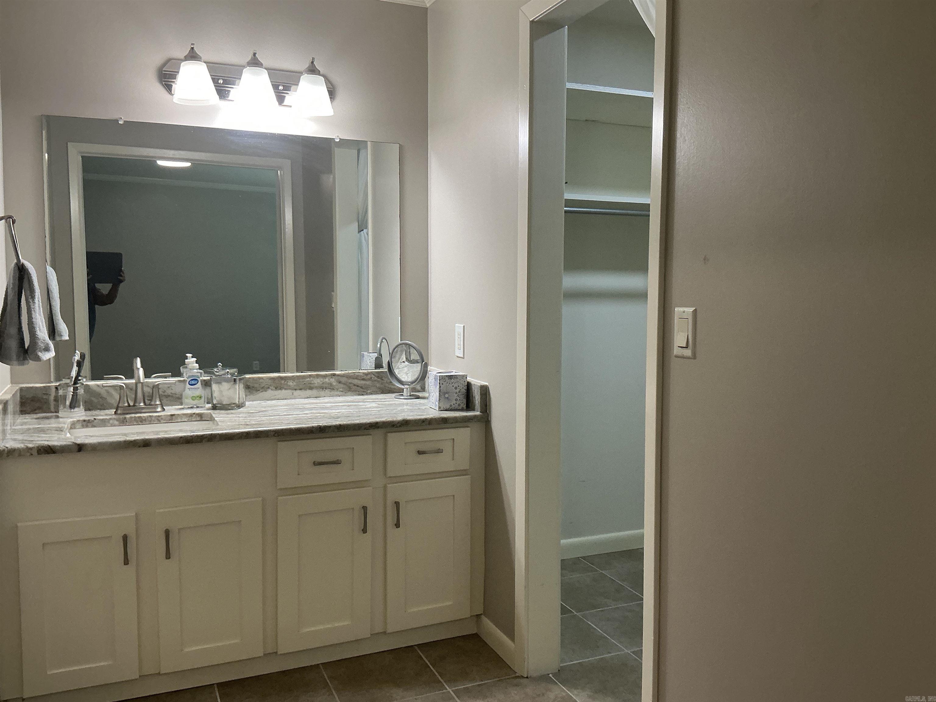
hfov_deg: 63.4
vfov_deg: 49.7
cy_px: 351
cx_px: 468
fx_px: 757
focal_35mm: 28
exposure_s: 1/60
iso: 80
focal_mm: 3
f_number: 1.8
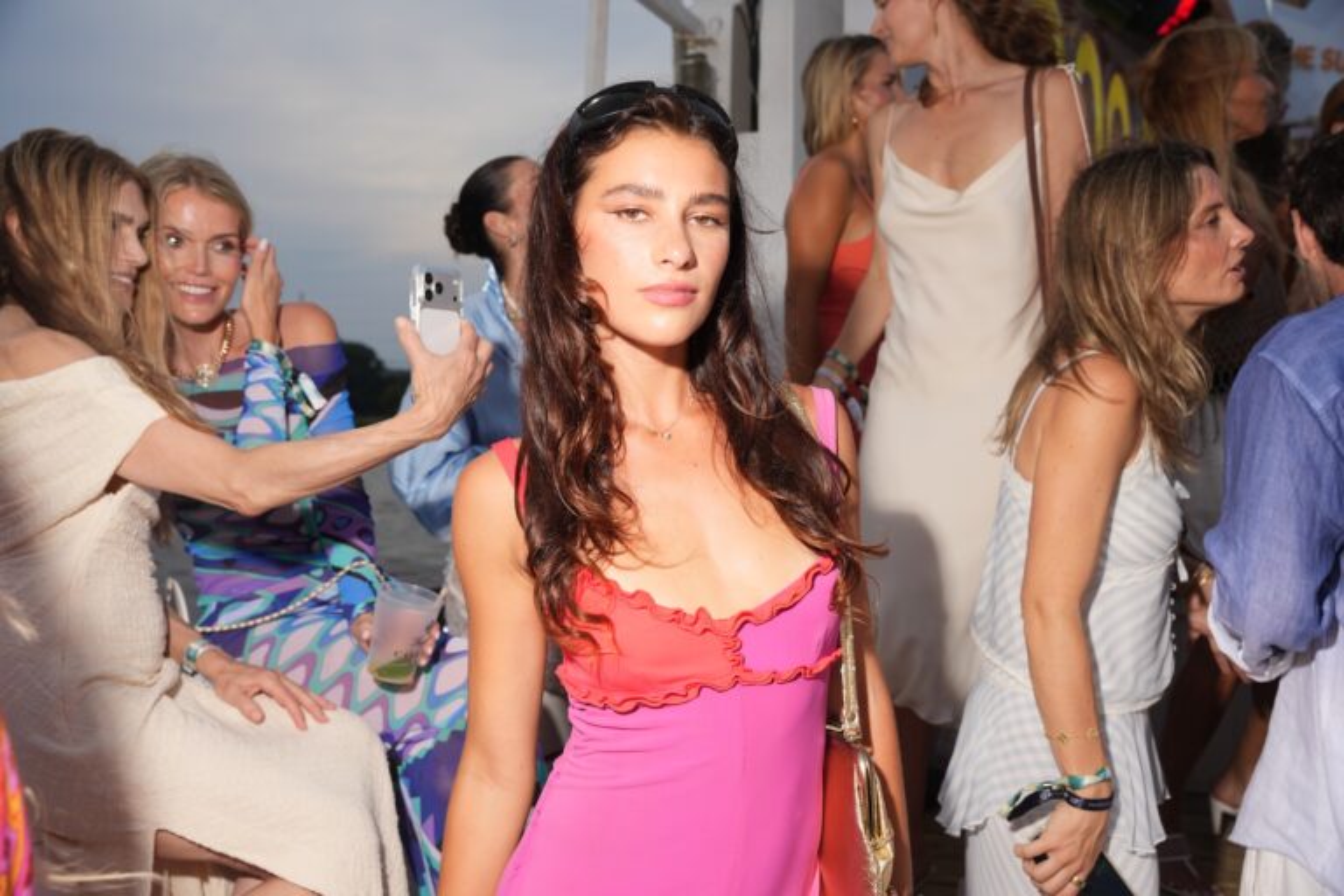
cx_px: 672
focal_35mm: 34
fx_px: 1284
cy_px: 448
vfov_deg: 38.5
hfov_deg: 55.2
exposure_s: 1/200
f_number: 5
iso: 160
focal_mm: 34.4
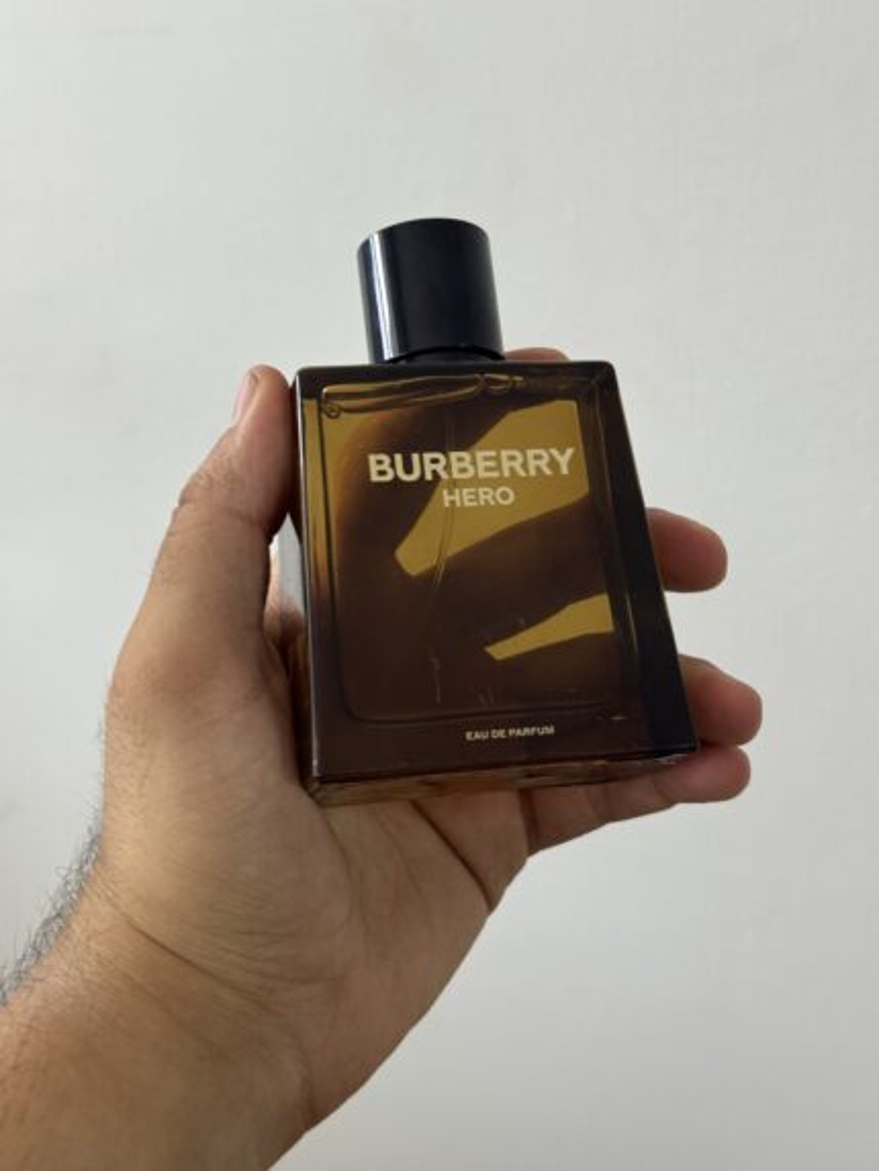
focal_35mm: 48
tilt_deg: -22.2
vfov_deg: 39.6
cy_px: 586
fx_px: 1625
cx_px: 440
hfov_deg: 30.3
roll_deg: -0.4
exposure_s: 1/50
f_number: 1.78
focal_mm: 6.76
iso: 80
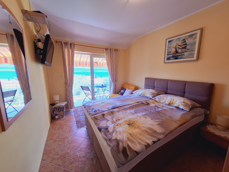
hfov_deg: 106.2
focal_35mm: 13
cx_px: 114
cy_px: 86
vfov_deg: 89.9
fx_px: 86
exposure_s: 1/100
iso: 64
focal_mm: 1.74
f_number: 2.2
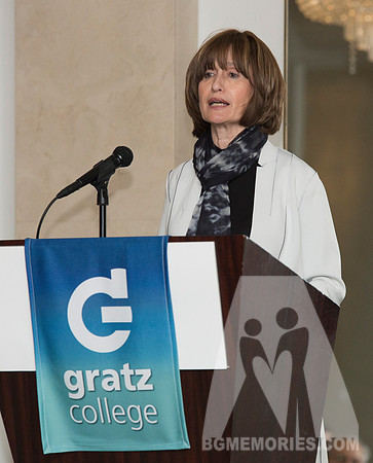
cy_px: 215
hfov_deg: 4.9
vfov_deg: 6.1
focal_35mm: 316
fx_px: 4340
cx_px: 241
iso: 1600
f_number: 5.6
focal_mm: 200
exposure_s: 1/125
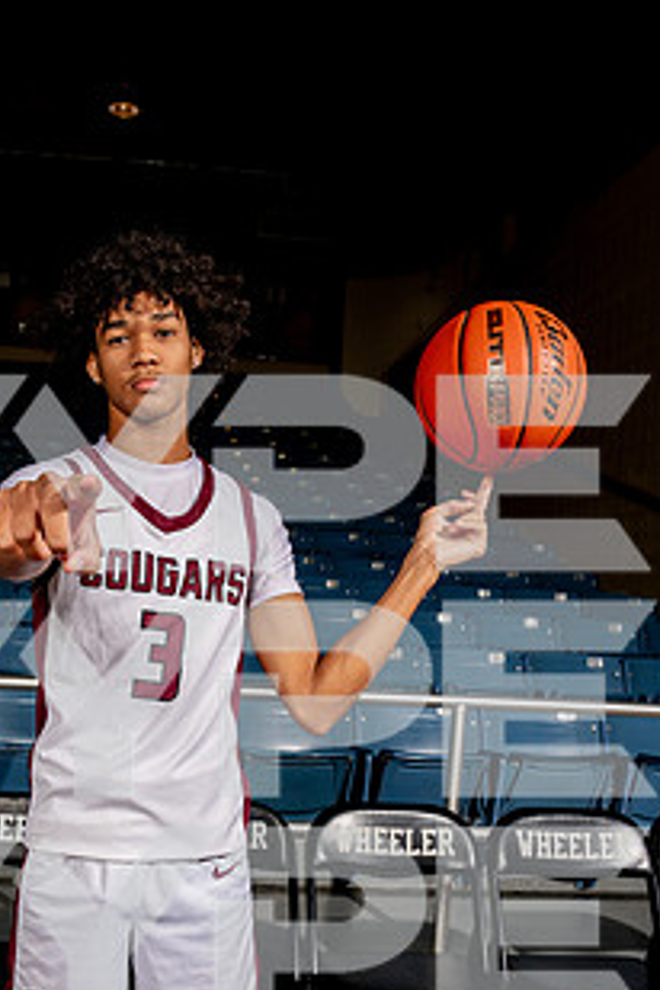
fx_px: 962
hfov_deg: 37.1
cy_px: 702
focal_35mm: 35
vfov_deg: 52.8
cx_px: 183
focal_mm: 24
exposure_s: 1/125
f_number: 7.1
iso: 250
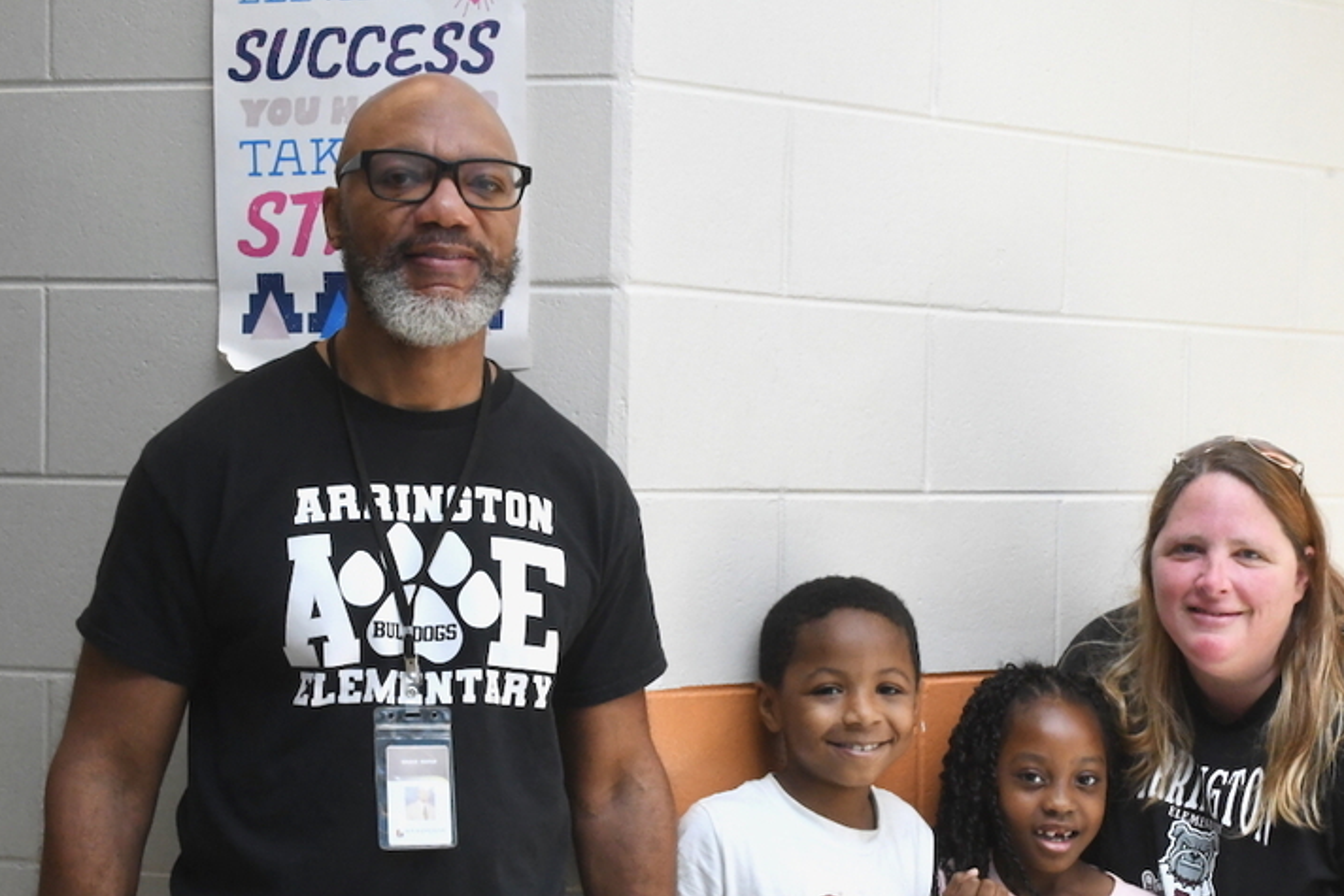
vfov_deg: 19.6
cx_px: 821
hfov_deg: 29.2
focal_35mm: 69
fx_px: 2576
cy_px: 635
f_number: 16
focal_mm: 32
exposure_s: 1/100
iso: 3200
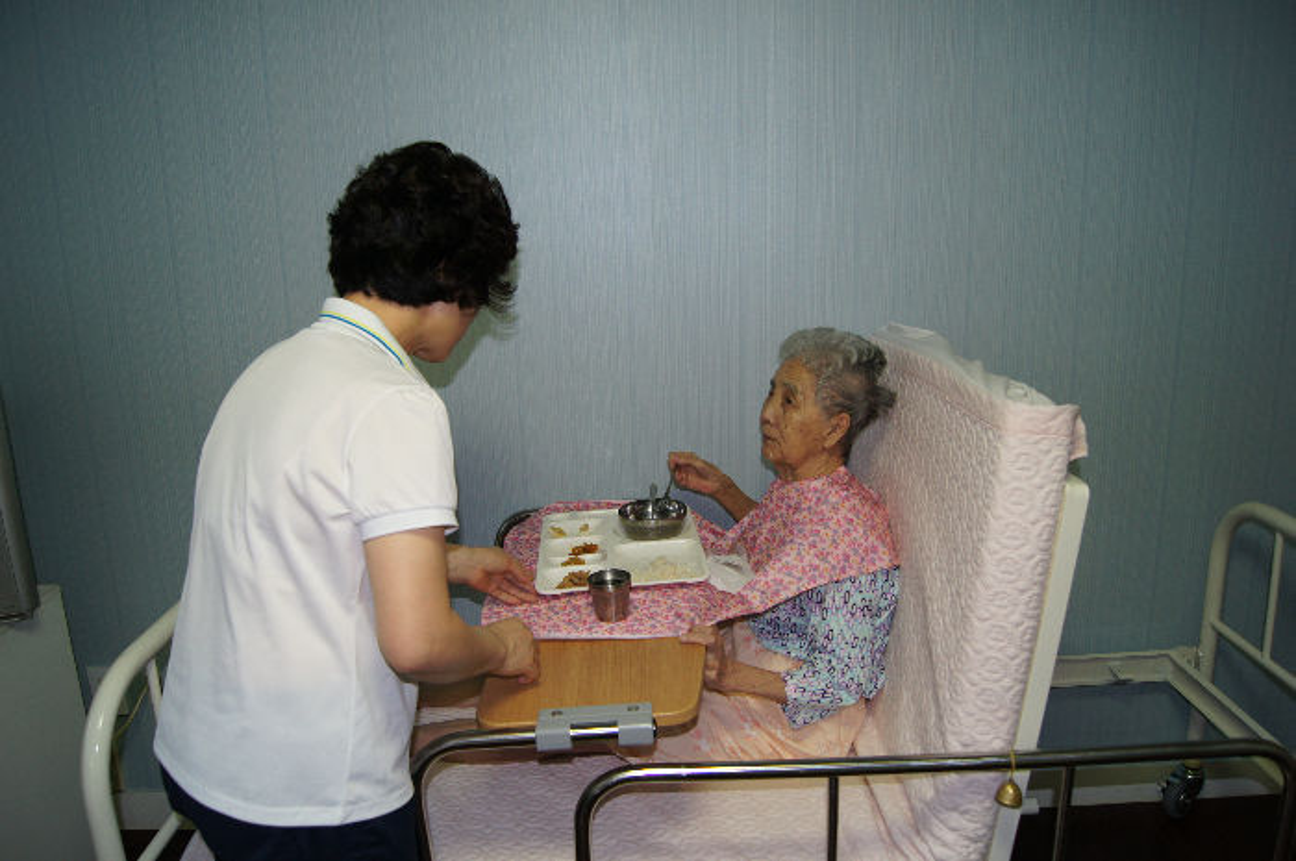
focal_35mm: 27
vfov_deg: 47.8
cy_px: 430
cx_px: 648
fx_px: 971
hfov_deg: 67.4
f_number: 3.5
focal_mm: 18
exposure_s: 1/60
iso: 320
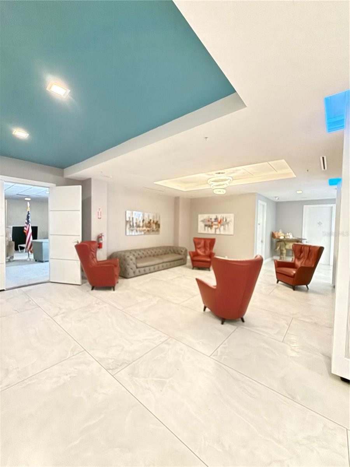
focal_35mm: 14
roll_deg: -2.0
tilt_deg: -0.5
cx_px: 175
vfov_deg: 102.1
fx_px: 189
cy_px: 234
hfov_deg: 85.7
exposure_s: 1/123
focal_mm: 2.22
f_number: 2.2
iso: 640
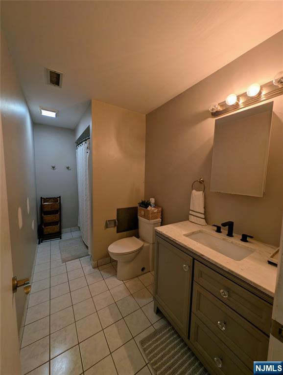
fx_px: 131
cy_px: 188
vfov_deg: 110.5
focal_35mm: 12
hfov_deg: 94.6
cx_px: 142
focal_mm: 2.23
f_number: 1.95
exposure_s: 1/30
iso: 43
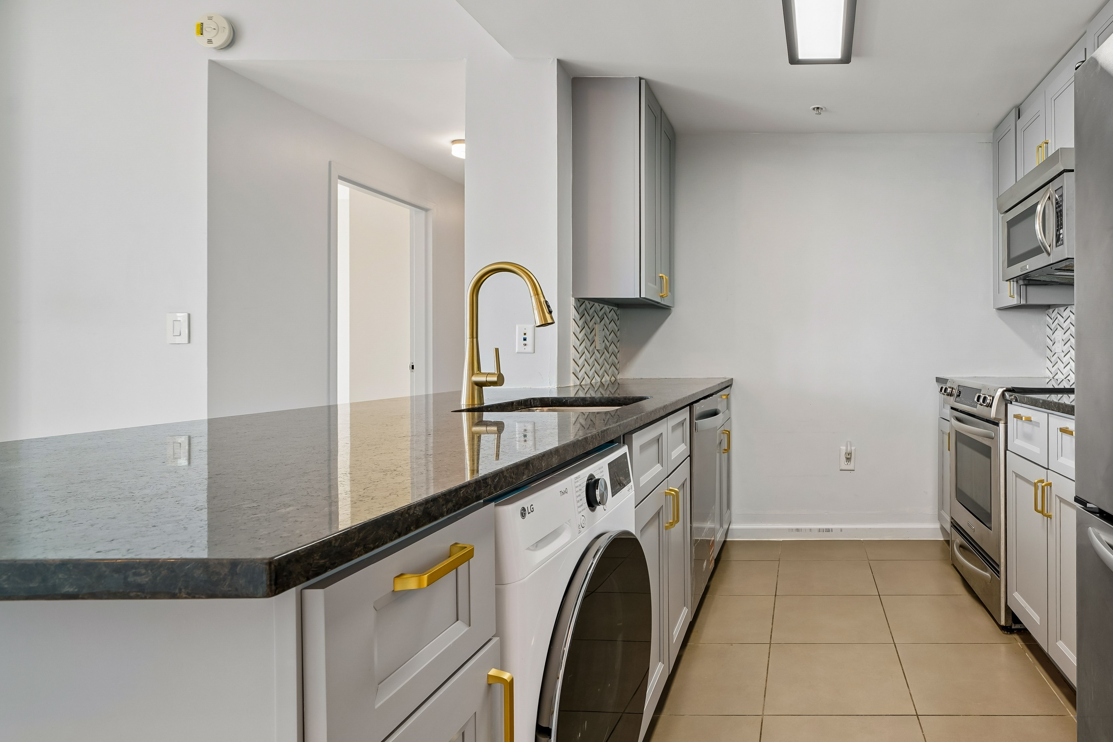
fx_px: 587
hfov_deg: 78.3
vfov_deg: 64.5
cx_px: 873
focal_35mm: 19
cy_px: 357
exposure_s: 1/10
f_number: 7.1
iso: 100
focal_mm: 12
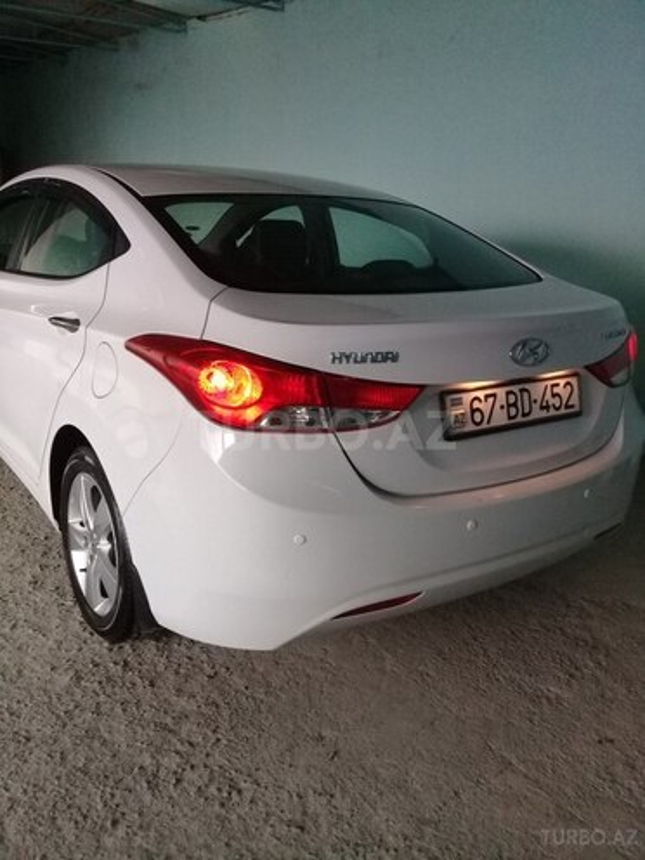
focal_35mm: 31
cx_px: 322
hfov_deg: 45.4
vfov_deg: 58.4
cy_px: 430
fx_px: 770
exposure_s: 1/30
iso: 200
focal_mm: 3.3
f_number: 2.2
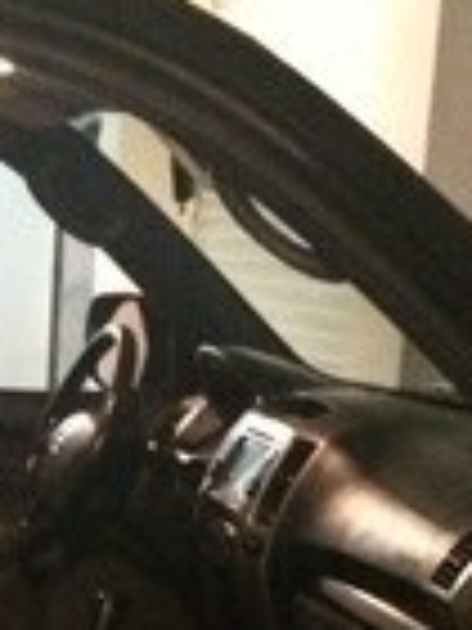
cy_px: 814
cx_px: 121
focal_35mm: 103
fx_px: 1873
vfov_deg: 17.9
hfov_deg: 14.3
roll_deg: -1.7
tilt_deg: -17.0
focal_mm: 4.15
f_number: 2.2
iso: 2000
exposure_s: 1/17
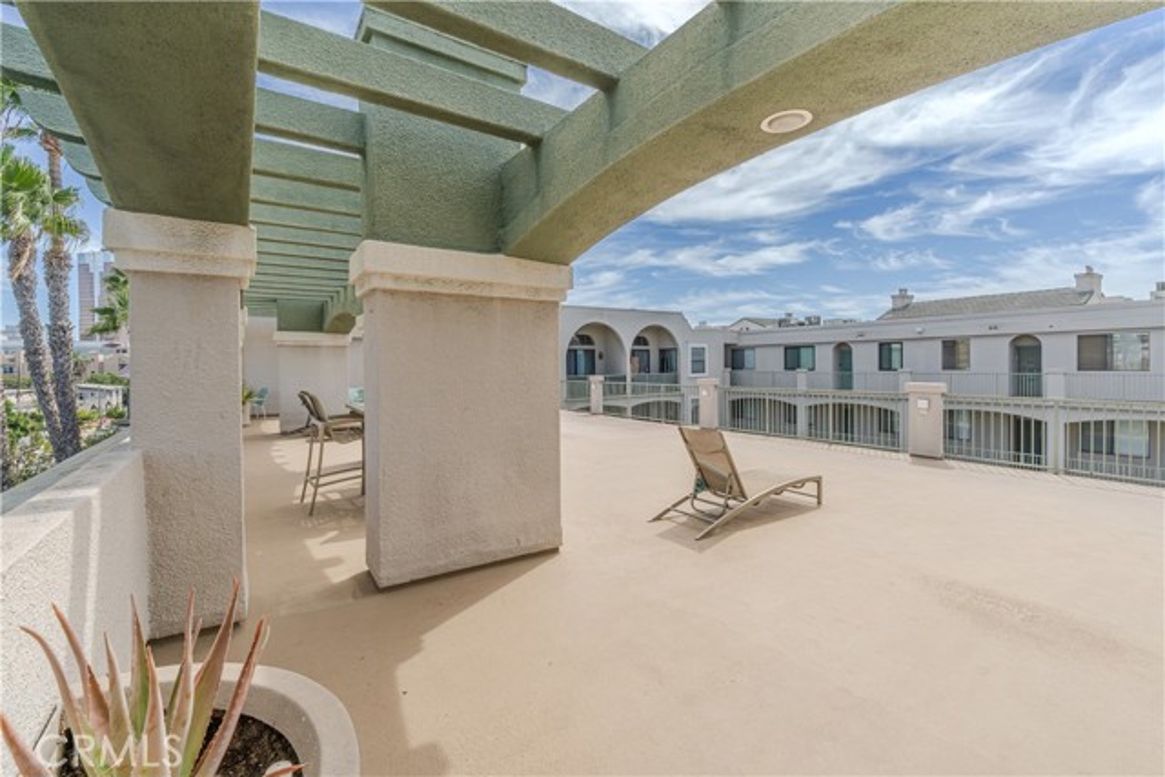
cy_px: 388
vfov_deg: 81.2
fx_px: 453
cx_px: 582
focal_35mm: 14
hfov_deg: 104.2
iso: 800
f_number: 16
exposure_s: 1/400
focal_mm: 14
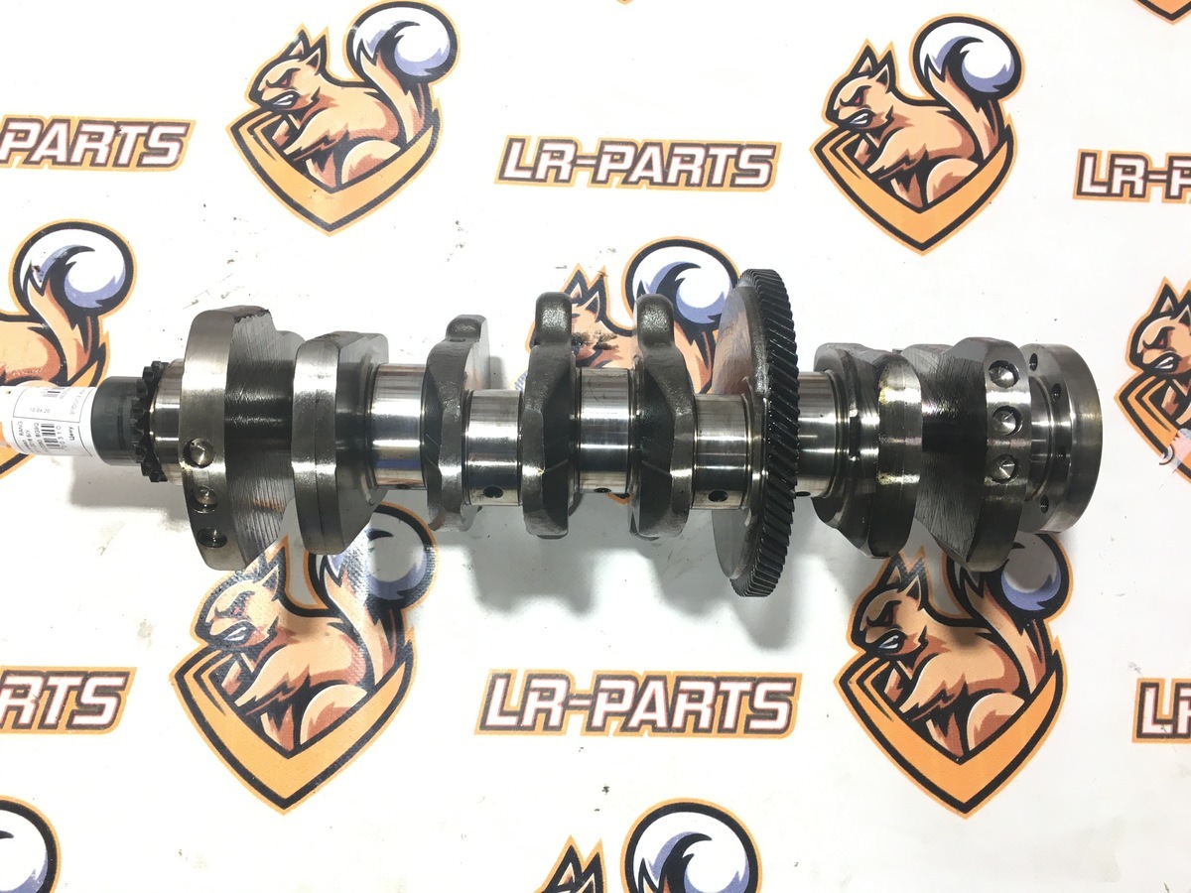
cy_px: 446
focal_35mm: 29
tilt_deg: -75.0
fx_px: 998
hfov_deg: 61.7
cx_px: 596
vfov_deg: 48.2
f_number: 2.2
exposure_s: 1/33
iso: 32
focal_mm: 4.15
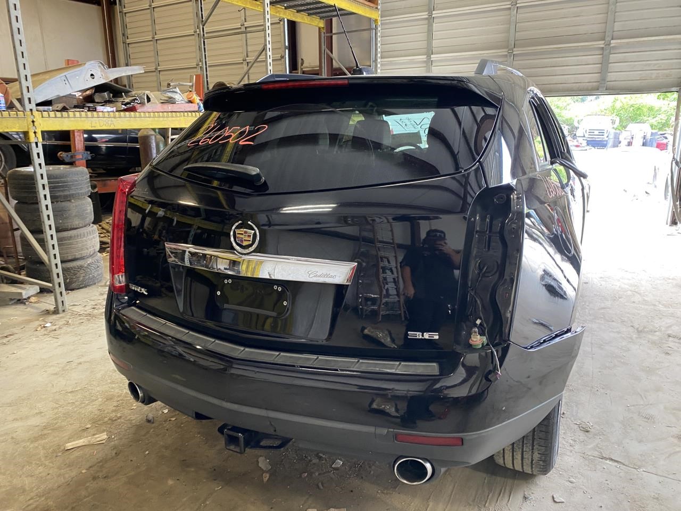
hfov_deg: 67.3
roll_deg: -0.3
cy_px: 256
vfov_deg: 53.1
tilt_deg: -10.3
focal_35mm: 26
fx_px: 511
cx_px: 340
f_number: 1.8
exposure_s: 1/60
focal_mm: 4.25
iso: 160
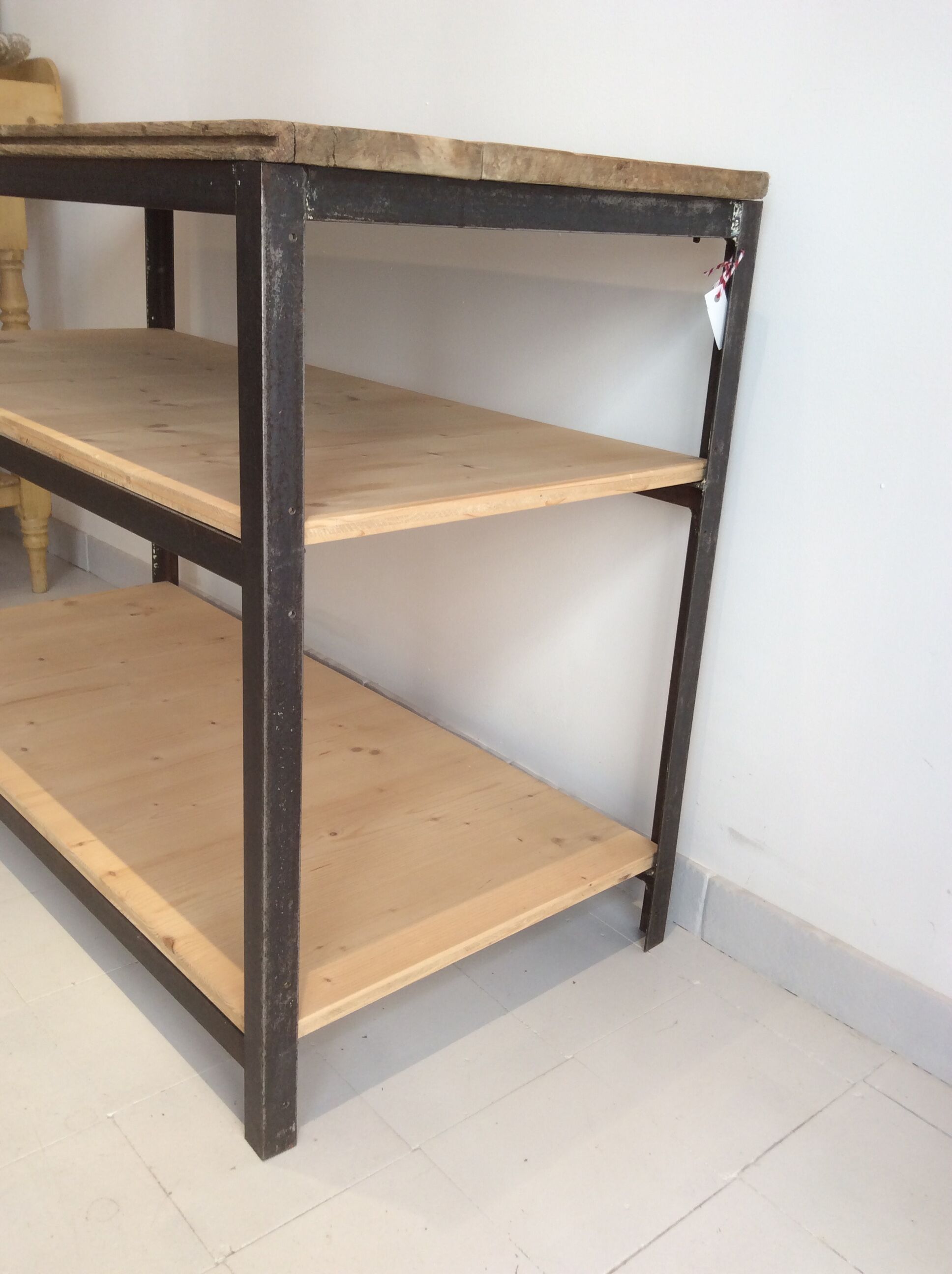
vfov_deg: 56.9
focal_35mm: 32
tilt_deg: -20.0
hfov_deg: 44.1
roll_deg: -3.2
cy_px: 637
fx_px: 1177
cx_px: 476
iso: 32
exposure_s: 1/33
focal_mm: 3.3
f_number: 2.4
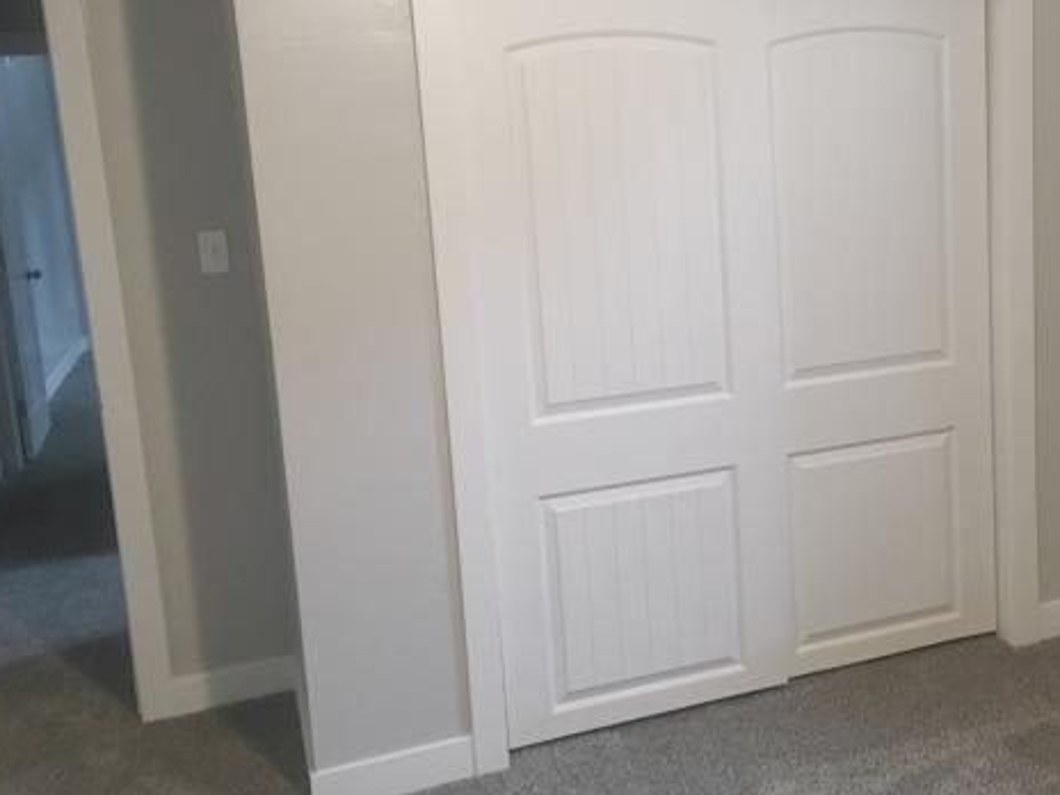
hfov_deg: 46.1
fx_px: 1225
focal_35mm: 40
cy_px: 327
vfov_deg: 35.9
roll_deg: +3.3
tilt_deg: -9.2
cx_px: 704
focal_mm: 4.15
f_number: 2.2
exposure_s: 1/30
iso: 250
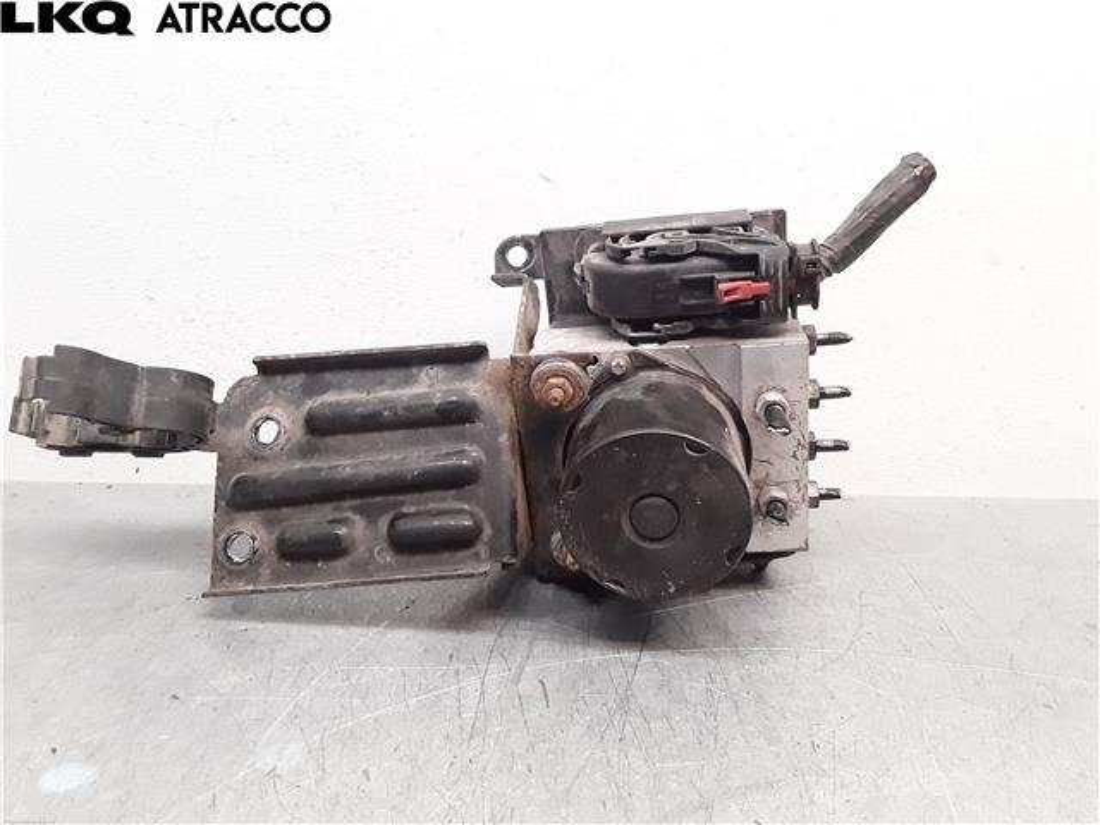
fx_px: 890
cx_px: 550
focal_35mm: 28
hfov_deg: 63.4
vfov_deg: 49.7
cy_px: 412
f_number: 1.9
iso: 100
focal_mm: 2.91
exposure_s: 1/100
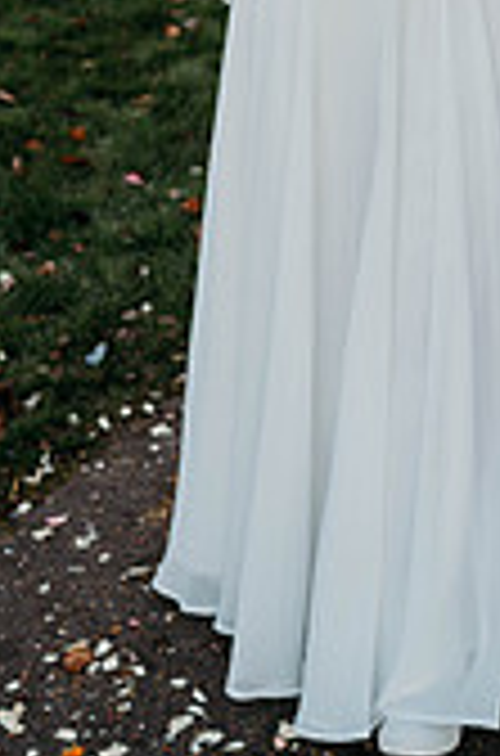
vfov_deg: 20.7
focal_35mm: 94
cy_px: -81
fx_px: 1970
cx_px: 543
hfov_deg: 14.2
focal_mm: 35
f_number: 2.5
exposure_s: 1/1000
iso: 100
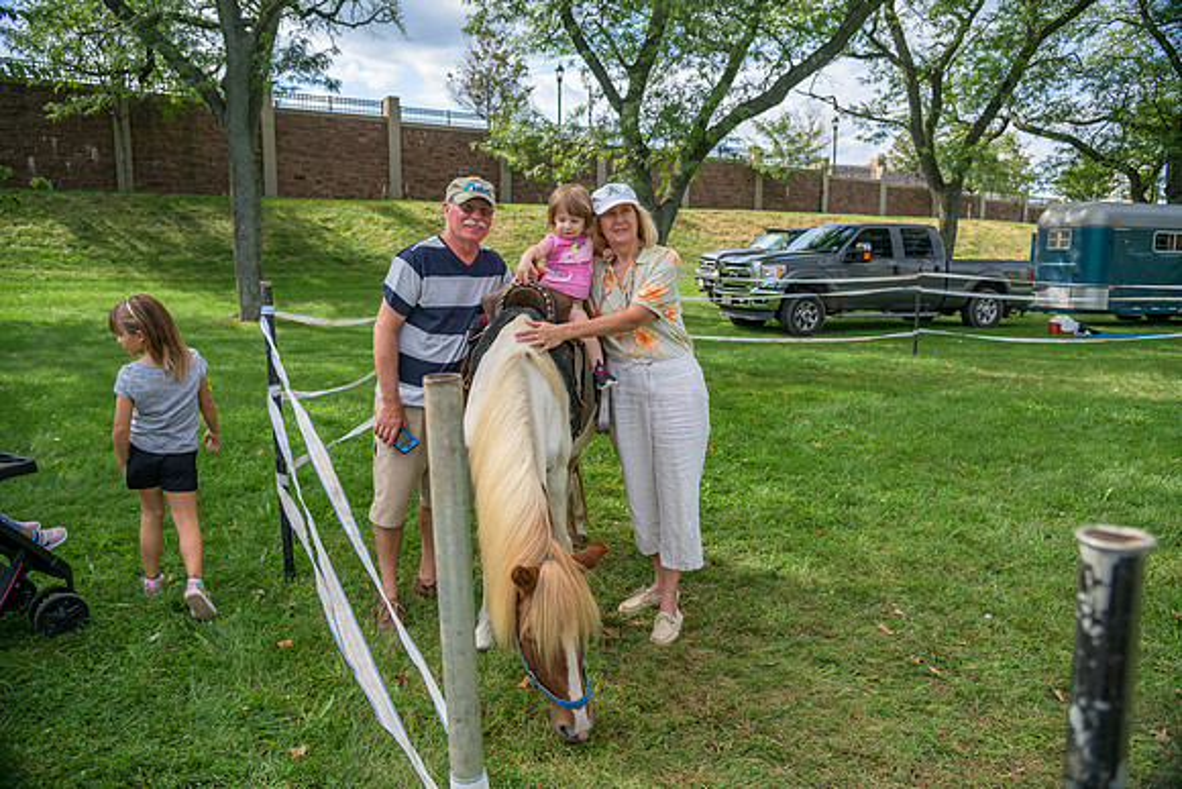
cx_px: 591
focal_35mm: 24
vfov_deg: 53.2
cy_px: 394
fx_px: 788
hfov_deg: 73.7
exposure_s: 1/160
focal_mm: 24
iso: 80
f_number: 4
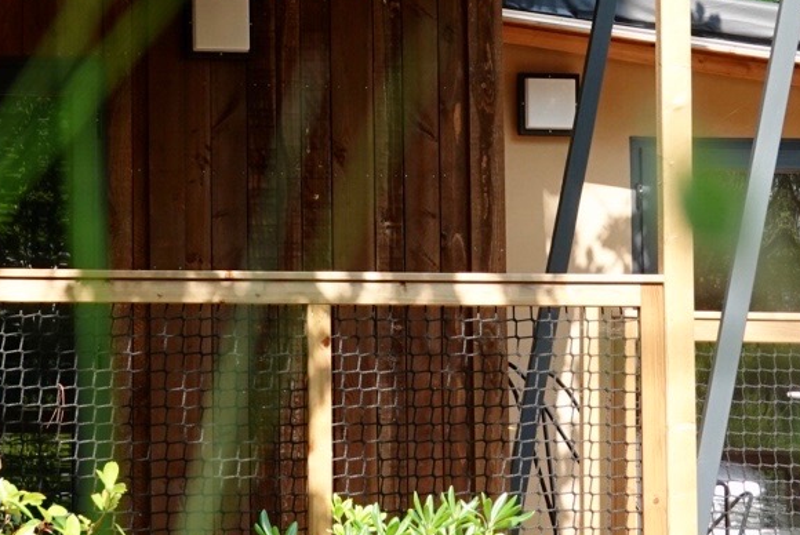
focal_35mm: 181
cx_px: 343
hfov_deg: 11.3
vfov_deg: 7.6
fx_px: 4026
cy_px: 218
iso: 100
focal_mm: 23.95
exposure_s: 1/250
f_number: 3.5
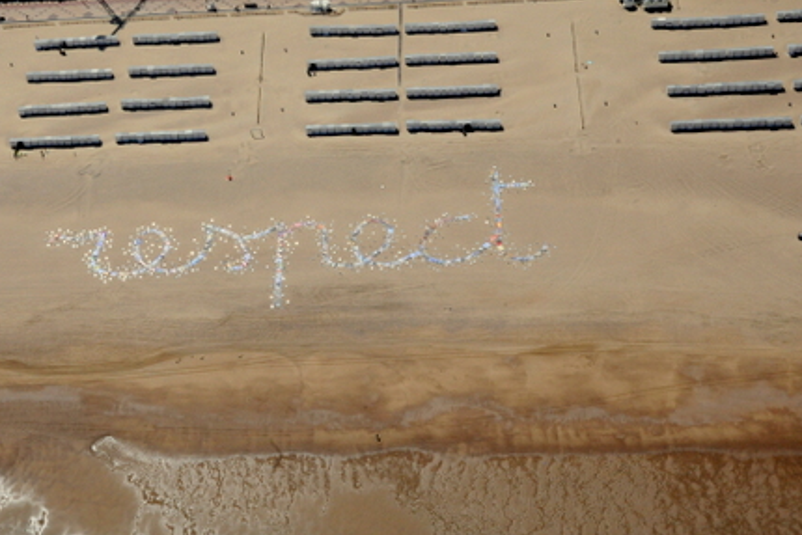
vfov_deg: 15.7
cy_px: 211
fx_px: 1939
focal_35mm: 87
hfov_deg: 23.1
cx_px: 181
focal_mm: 52
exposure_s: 1/1250
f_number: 18
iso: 1250
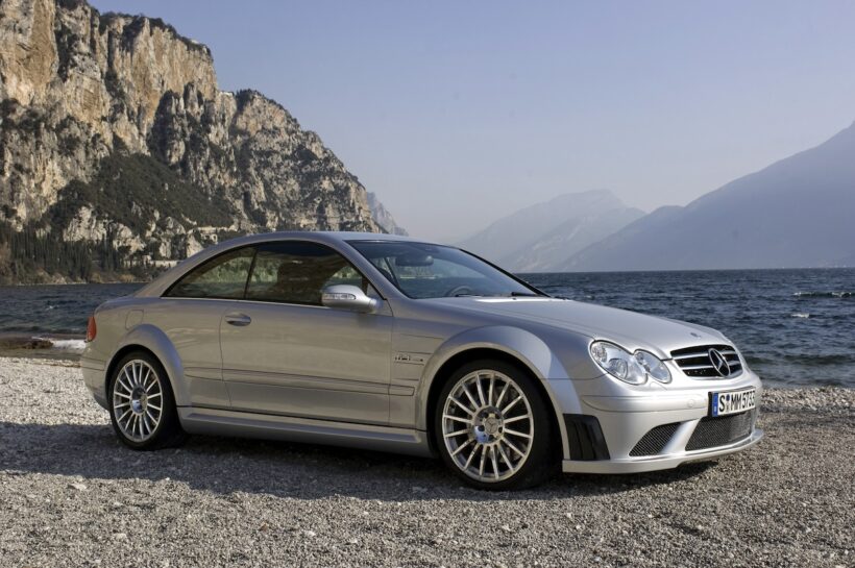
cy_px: 284
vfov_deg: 31.8
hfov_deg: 46.4
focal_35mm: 42
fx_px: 996
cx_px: 428
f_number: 14
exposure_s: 1/125
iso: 100
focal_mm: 28
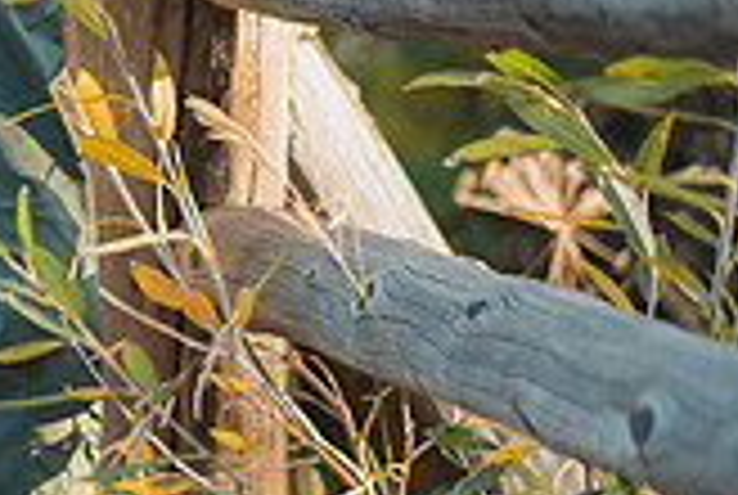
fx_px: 3758
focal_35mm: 183
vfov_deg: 7.5
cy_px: 191
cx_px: -549
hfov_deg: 10.6
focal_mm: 50
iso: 100
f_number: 1.4
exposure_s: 1/320
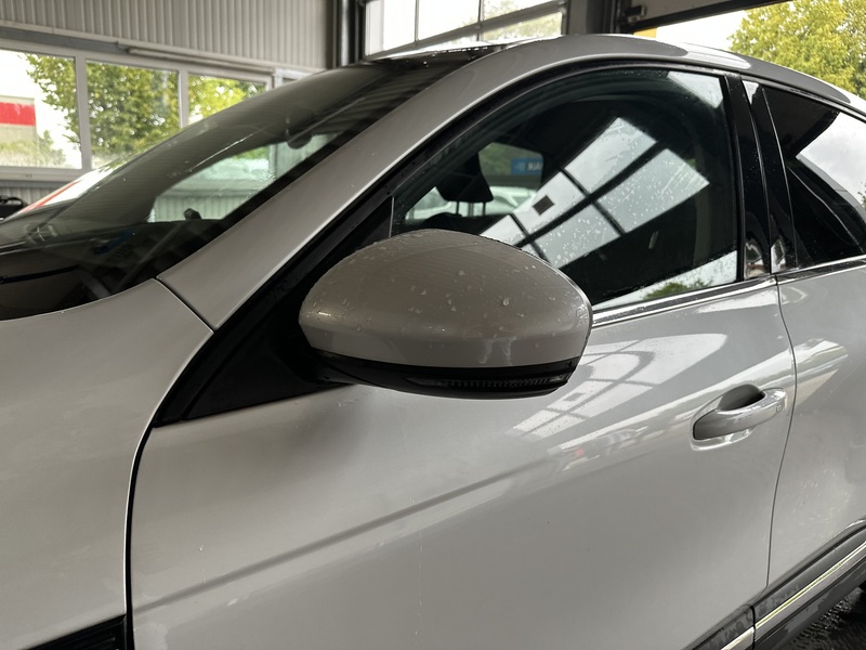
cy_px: 325
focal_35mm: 24
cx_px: 433
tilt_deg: -8.9
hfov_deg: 71.6
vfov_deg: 56.8
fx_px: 600
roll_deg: -4.2
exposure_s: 1/100
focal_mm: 6.86
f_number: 1.78
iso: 200
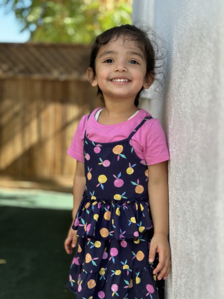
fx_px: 414
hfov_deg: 30.3
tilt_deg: -1.5
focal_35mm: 48
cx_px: 112
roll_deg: -1.0
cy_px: 150
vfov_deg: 39.6
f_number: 1.78
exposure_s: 1/454
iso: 80
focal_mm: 6.86
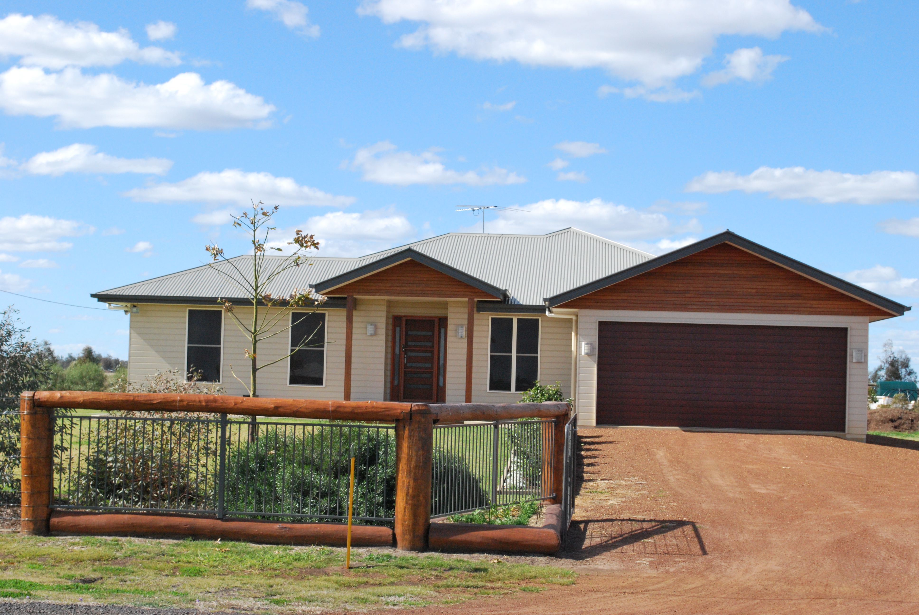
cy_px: 308
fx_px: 1610
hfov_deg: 31.9
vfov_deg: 21.6
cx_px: 460
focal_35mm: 63
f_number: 13
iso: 800
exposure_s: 1/640
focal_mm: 42
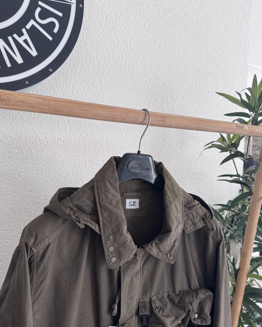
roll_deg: -1.8
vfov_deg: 62.0
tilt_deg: -3.9
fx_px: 271
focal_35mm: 28
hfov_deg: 51.4
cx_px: 118
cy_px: 184
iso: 160
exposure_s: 1/121
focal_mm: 6.76
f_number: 1.78
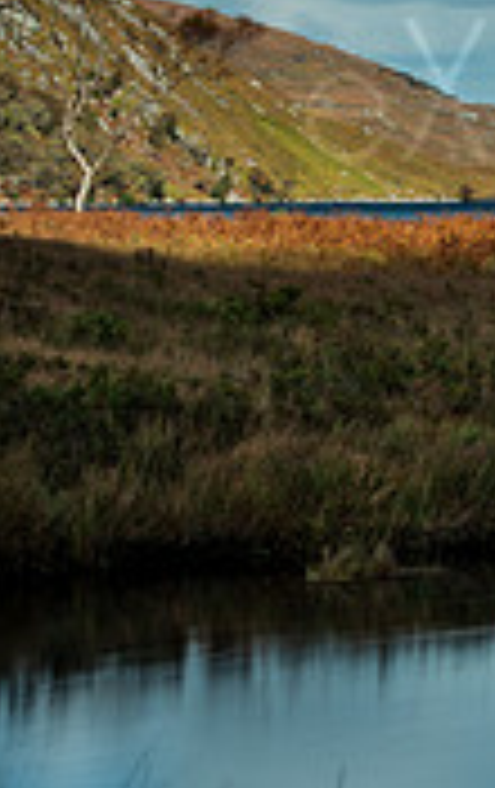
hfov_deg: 5.4
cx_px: 1107
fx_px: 5073
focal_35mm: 236
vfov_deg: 8.9
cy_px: 146
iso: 50
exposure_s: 13
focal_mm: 70
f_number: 8
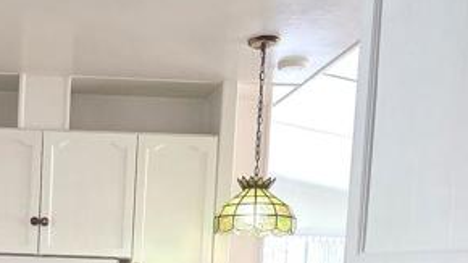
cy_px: 326
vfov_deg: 21.9
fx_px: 620
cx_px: 44
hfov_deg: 38.4
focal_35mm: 50
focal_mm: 2.2
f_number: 2.2
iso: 160
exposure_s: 1/120
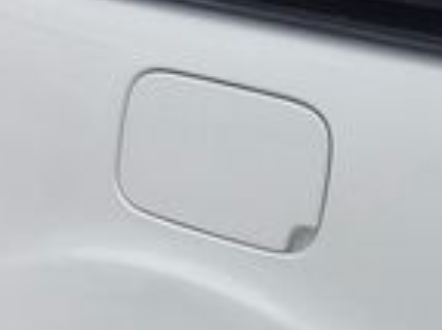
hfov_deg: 11.3
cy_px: 148
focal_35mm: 165
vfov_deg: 9.0
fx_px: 2105
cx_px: -312
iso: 80
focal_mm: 5.4
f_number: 1.8
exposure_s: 1/668
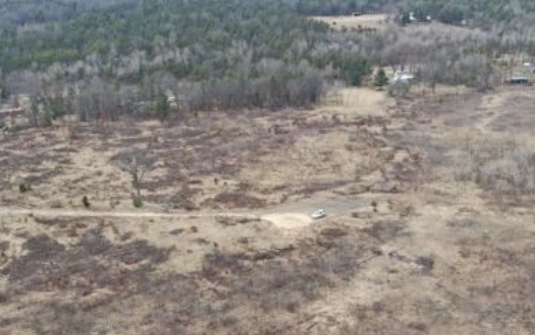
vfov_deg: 24.9
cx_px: 270
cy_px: 201
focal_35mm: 52
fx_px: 759
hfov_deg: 38.8
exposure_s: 1/240
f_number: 3.8
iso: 100
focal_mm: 8.6
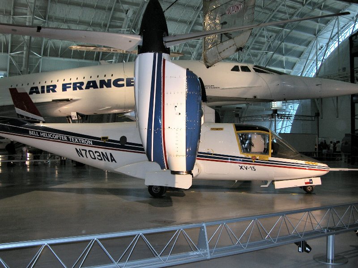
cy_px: 134
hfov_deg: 52.6
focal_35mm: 35
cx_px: 179
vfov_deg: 40.7
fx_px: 362
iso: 100
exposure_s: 1/30
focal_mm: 8.9
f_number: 2.8
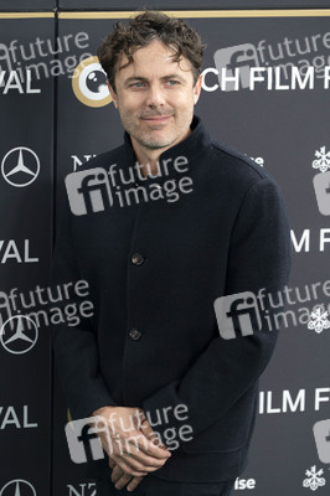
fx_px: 2383
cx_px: 165
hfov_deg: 7.9
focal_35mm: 173
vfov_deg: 11.9
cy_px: 248
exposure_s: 1/200
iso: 400
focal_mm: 173
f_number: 4.5
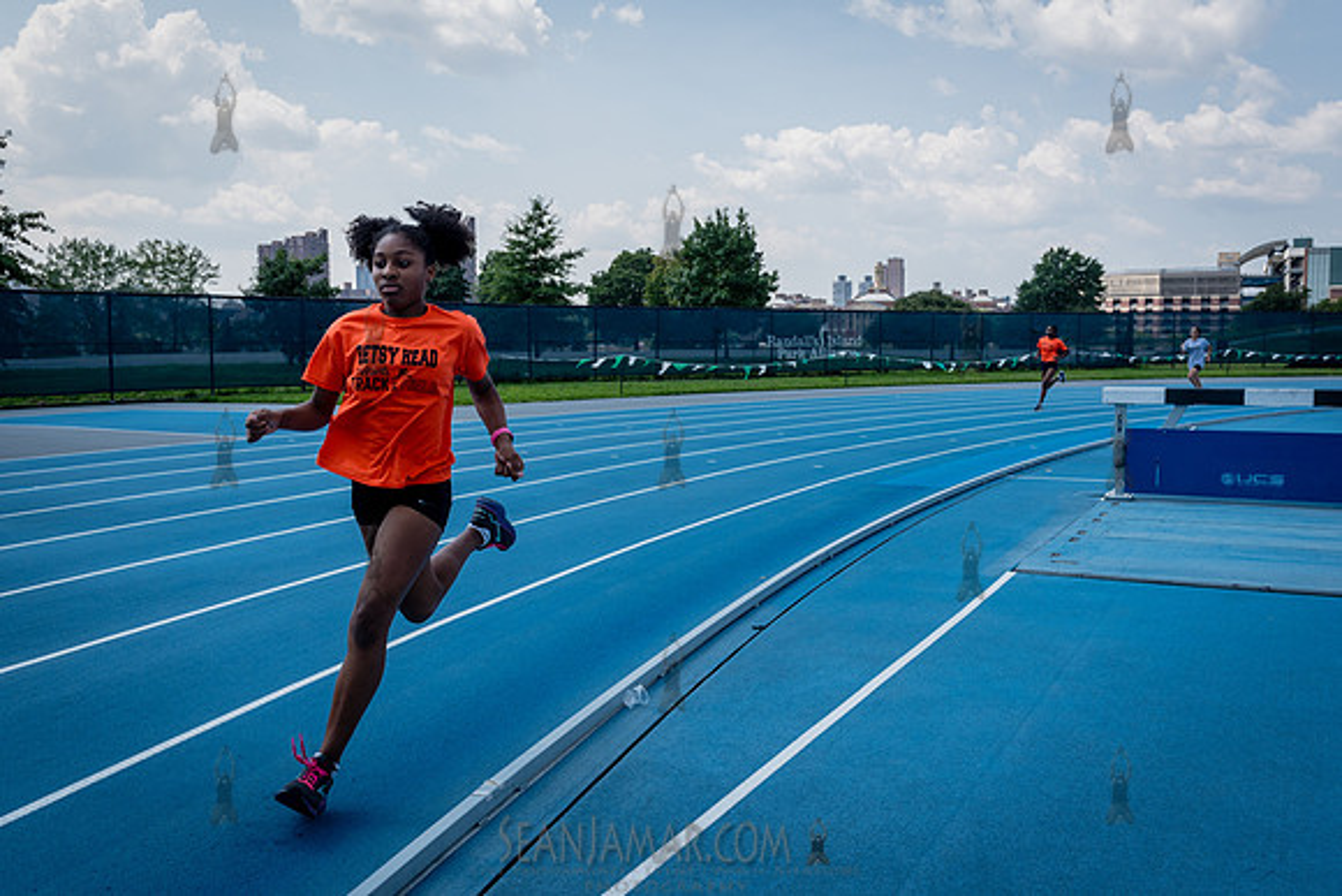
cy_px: 449
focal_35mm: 33
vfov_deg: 39.7
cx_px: 699
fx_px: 1241
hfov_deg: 56.8
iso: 250
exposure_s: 1/1000
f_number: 5.6
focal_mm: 31
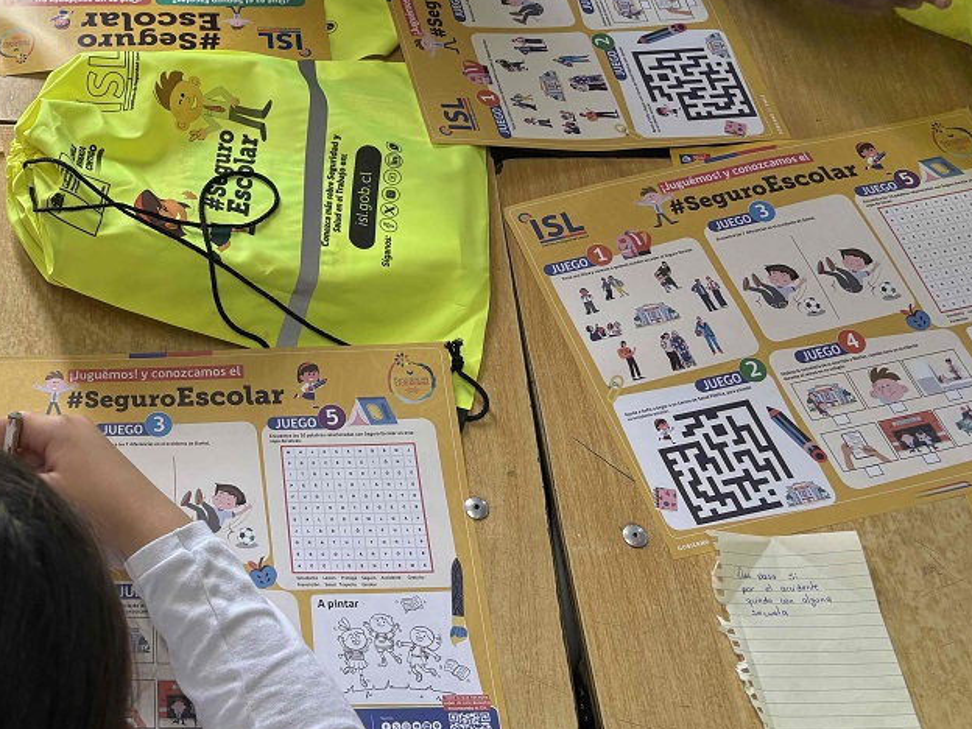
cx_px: 118
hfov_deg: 36.1
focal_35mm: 50
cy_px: 179
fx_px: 1404
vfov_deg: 28.7
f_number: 1.6
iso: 50
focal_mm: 5.96
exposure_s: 1/140
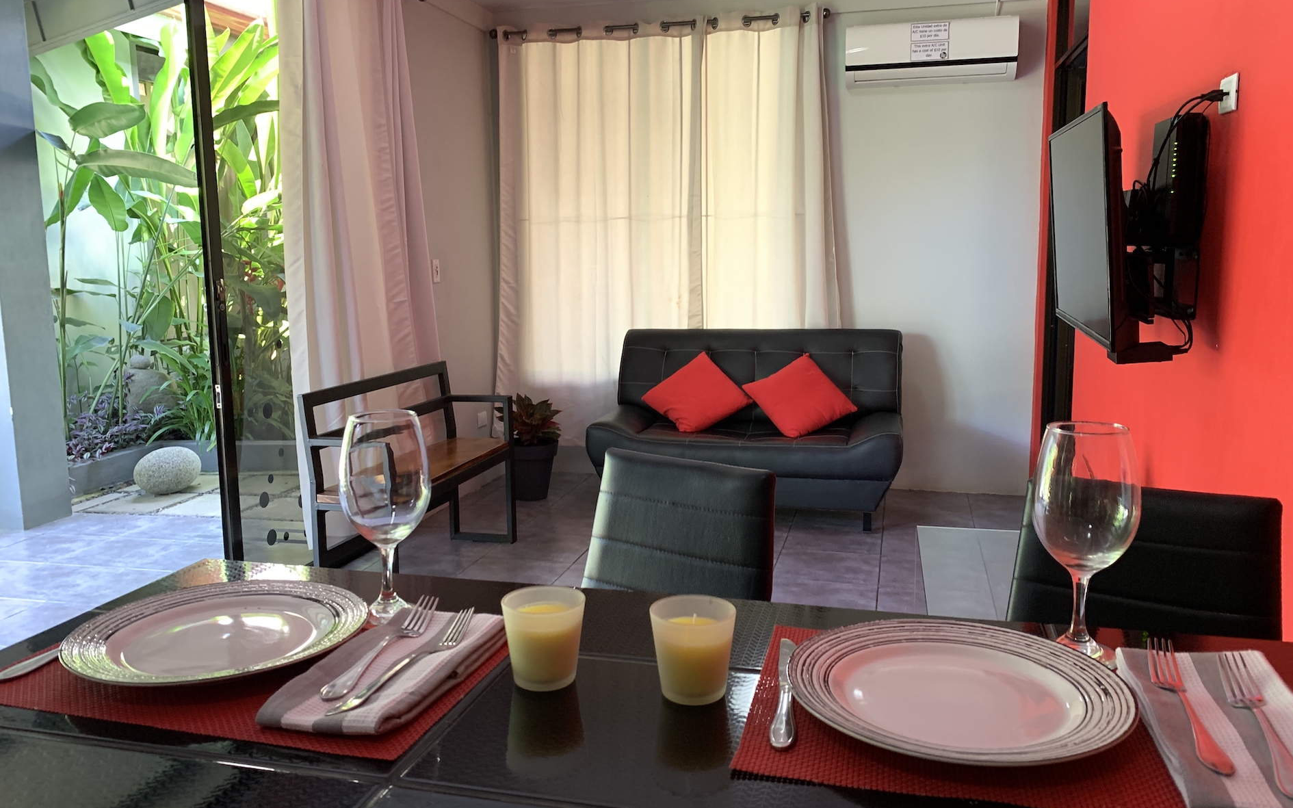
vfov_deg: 44.5
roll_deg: +0.5
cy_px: 413
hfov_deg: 66.5
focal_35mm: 28
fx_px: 987
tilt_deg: -7.7
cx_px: 646
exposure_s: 1/60
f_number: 1.8
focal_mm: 4.25
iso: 200
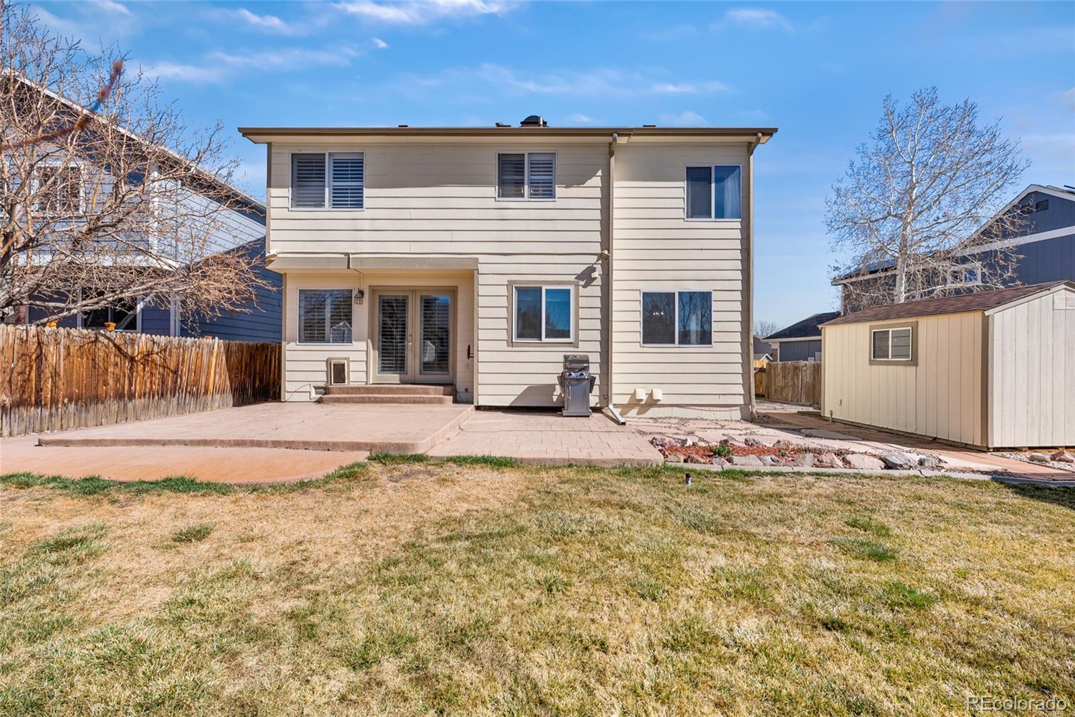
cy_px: 358
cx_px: 538
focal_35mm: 16
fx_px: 478
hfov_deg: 96.7
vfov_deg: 73.8
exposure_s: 1/400
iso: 200
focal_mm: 16
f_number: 8
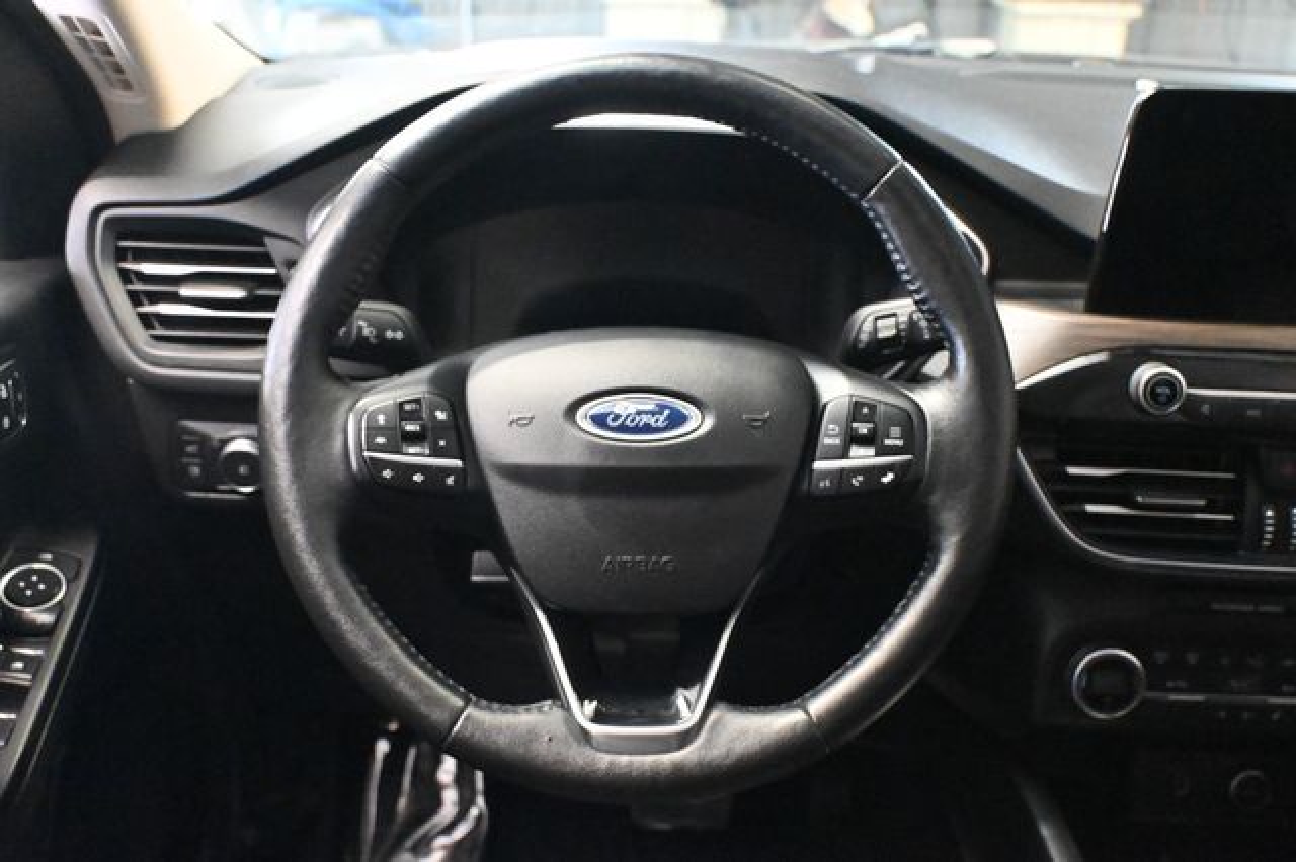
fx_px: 1403
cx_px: 648
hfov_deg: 49.6
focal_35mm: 39
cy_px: 431
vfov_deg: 34.2
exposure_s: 1/50
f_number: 4.5
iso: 12800
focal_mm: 26
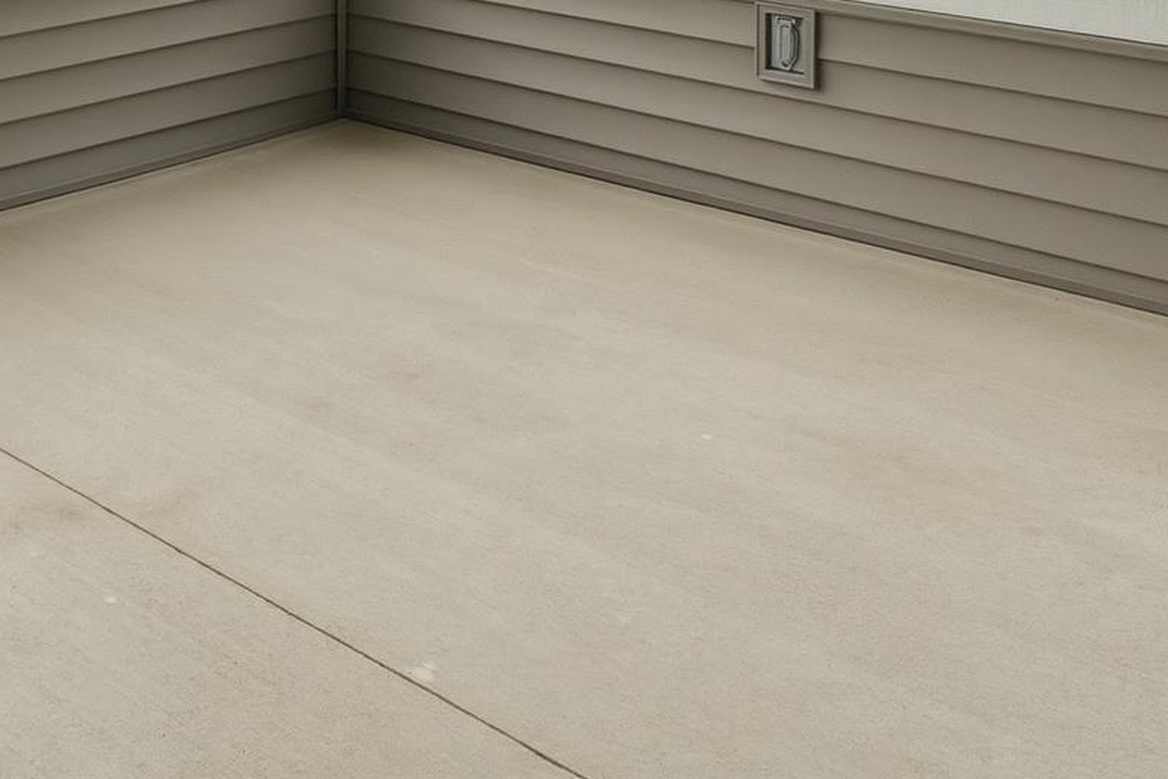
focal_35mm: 48
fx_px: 1558
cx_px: -25
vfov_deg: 23.9
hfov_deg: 36.5
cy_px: -288
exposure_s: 1/400
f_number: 10
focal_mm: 10
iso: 400
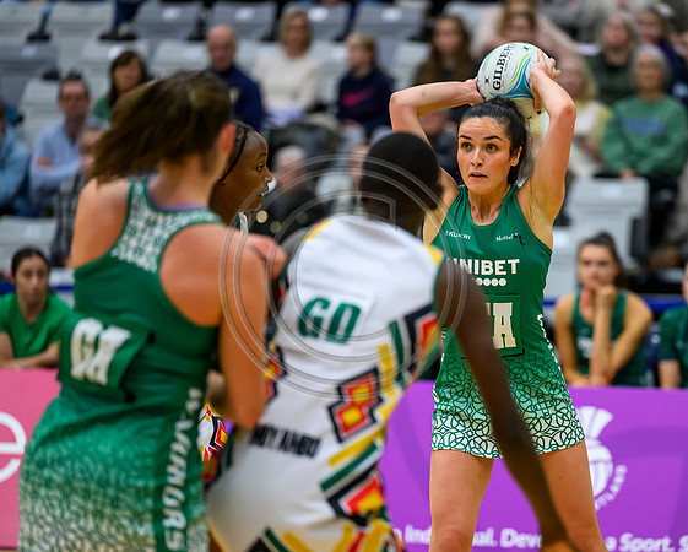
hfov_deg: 7.1
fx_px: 5522
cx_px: 479
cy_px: 331
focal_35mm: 271
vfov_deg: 5.7
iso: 4000
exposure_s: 1/1000
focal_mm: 200
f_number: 2.8
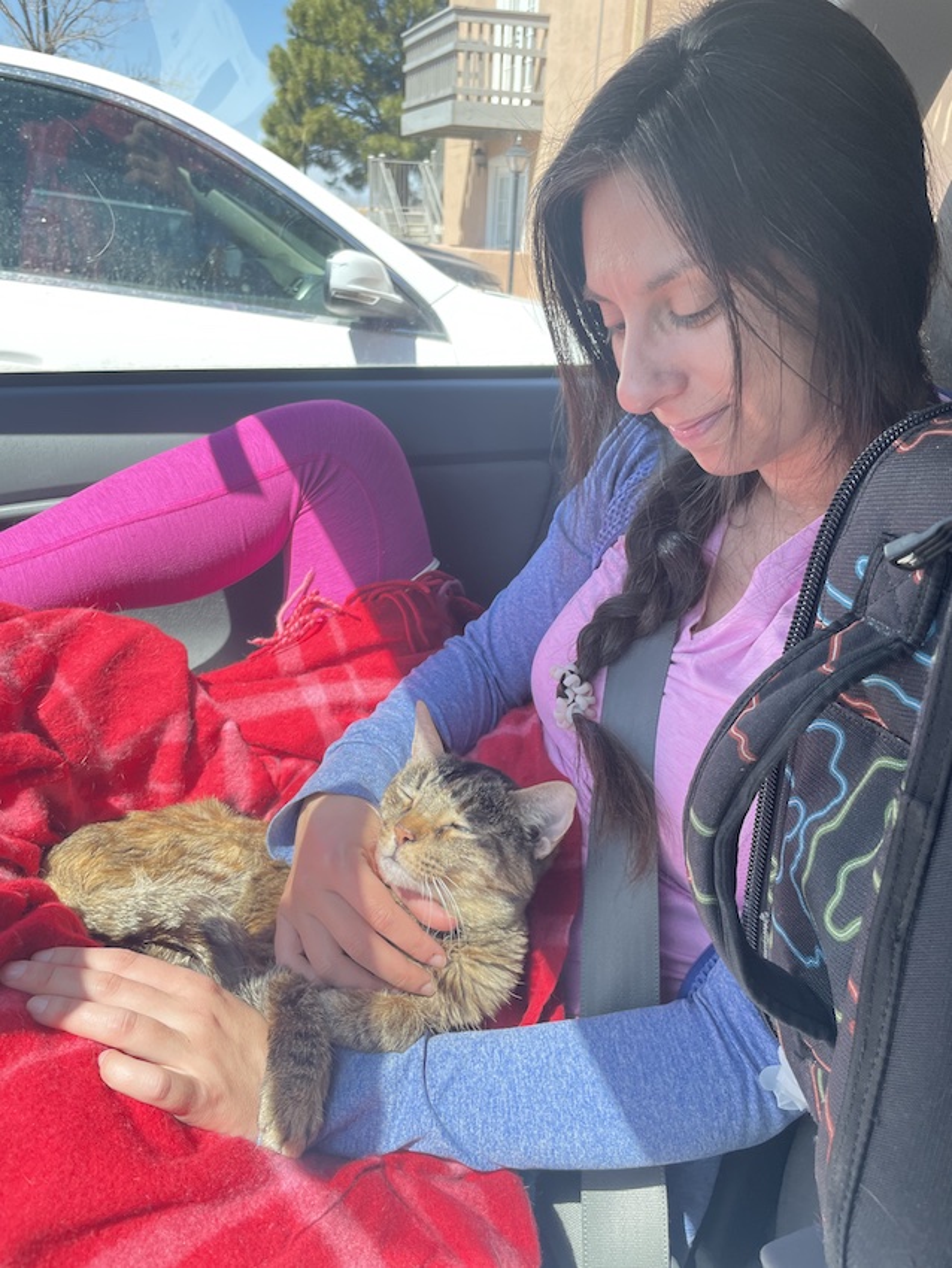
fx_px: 953
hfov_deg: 53.1
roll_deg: -3.1
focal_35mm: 26
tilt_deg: -22.1
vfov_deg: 67.3
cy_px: 634
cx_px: 476
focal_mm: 4.2
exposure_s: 1/496
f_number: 1.6
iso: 32
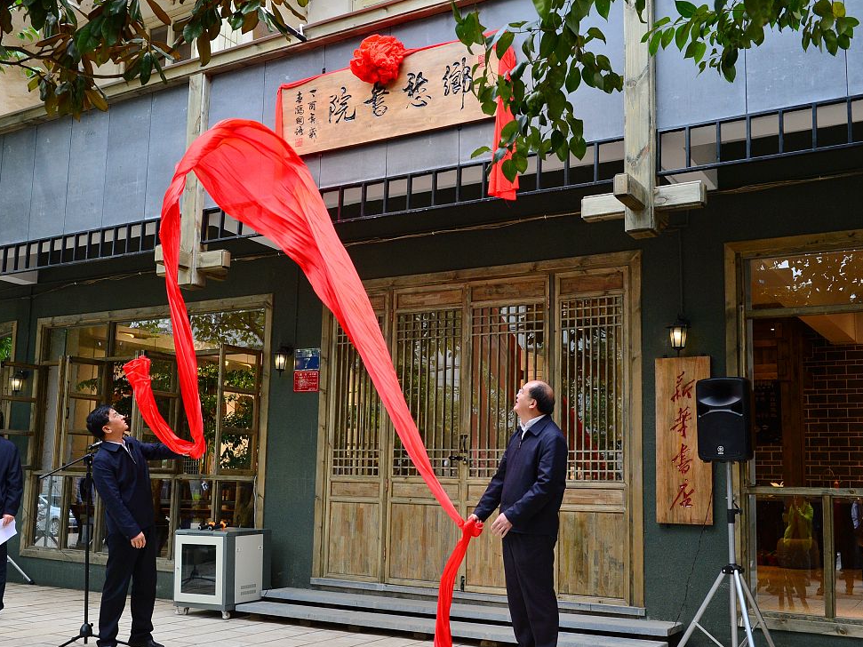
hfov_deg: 48.9
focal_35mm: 38
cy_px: 350
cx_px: 400
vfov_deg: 37.7
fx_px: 947
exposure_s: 1/250
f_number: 8
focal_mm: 32
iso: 500
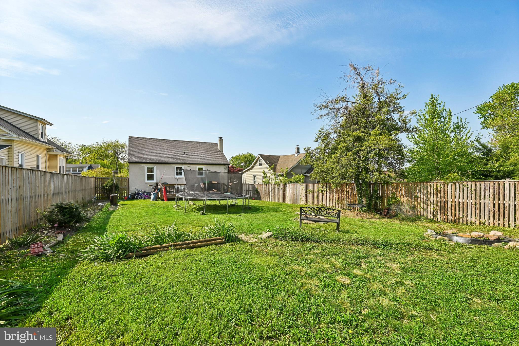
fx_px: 202
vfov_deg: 81.2
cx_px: 260
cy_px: 173
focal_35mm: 14
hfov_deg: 104.3
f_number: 8
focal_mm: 14
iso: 100
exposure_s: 1/400
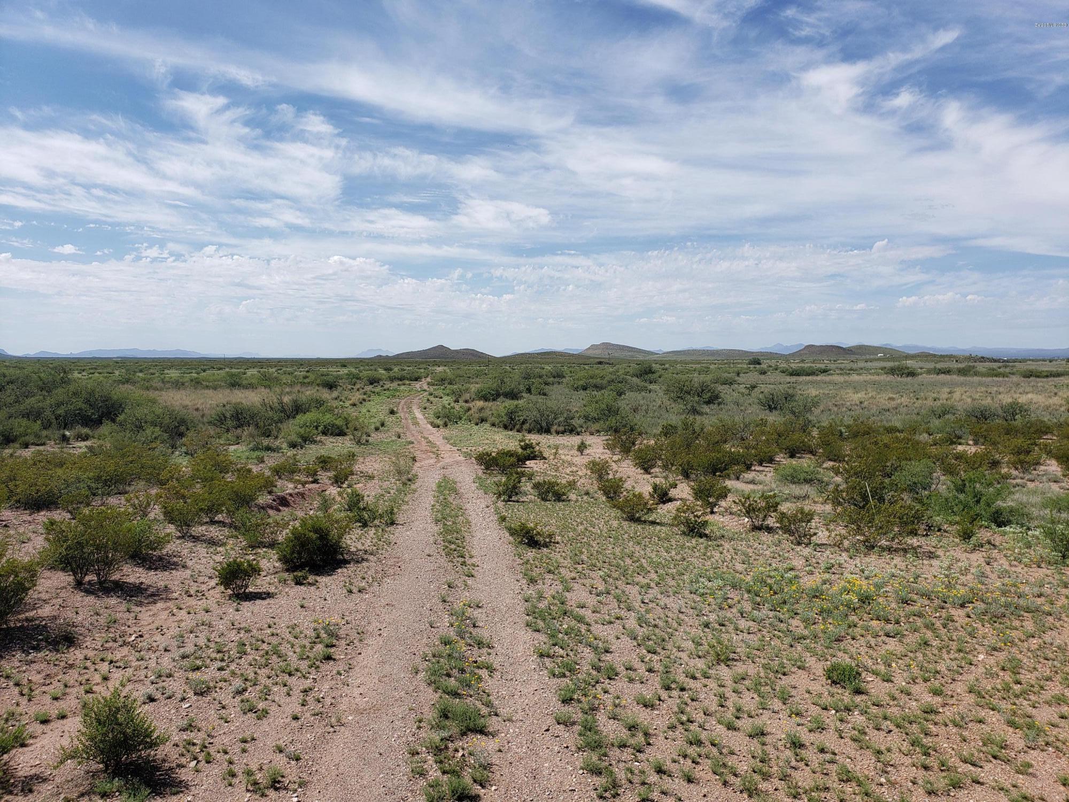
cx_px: 534
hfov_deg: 67.3
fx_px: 803
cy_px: 401
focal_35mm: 26
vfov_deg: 53.1
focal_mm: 4.3
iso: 50
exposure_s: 1/1973
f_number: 2.4
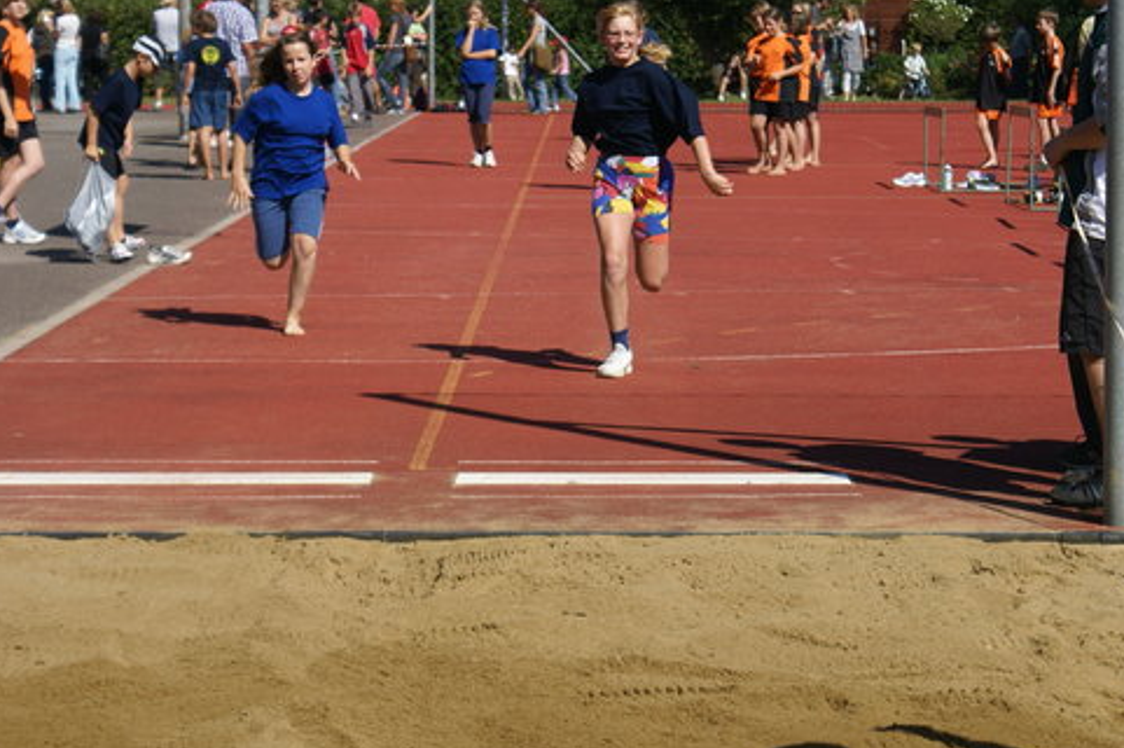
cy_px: 358
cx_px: 619
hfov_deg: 17.4
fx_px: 3682
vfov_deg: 11.6
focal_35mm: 118
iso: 100
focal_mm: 70
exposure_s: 1/400
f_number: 7.1
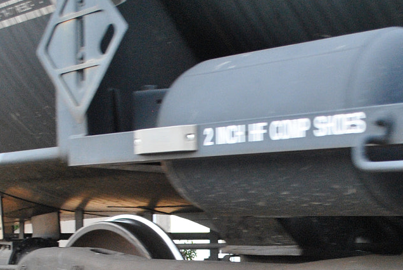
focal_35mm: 83
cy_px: 287
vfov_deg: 16.1
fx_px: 930
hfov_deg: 24.2
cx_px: 305
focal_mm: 22
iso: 800
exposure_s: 1/400
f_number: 4
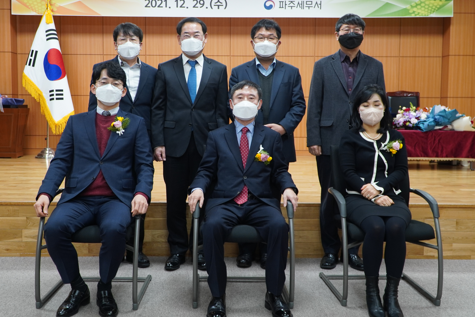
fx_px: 523
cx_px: 214
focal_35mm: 40
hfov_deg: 48.8
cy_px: 148
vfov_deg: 33.7
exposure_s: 1/40
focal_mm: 21
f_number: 4
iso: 640
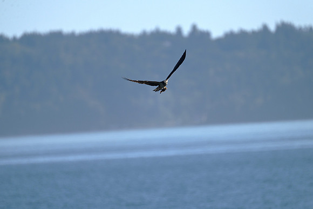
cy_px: 104
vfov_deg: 1.7
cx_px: 156
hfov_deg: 2.6
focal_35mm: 800
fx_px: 6957
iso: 400
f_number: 6.3
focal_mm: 800
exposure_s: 1/2500
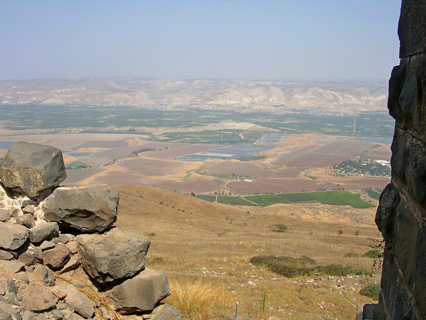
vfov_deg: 37.7
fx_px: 468
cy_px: 160
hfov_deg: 49.0
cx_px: 213
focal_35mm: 38
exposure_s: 1/326
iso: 50
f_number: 5.6
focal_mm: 5.8
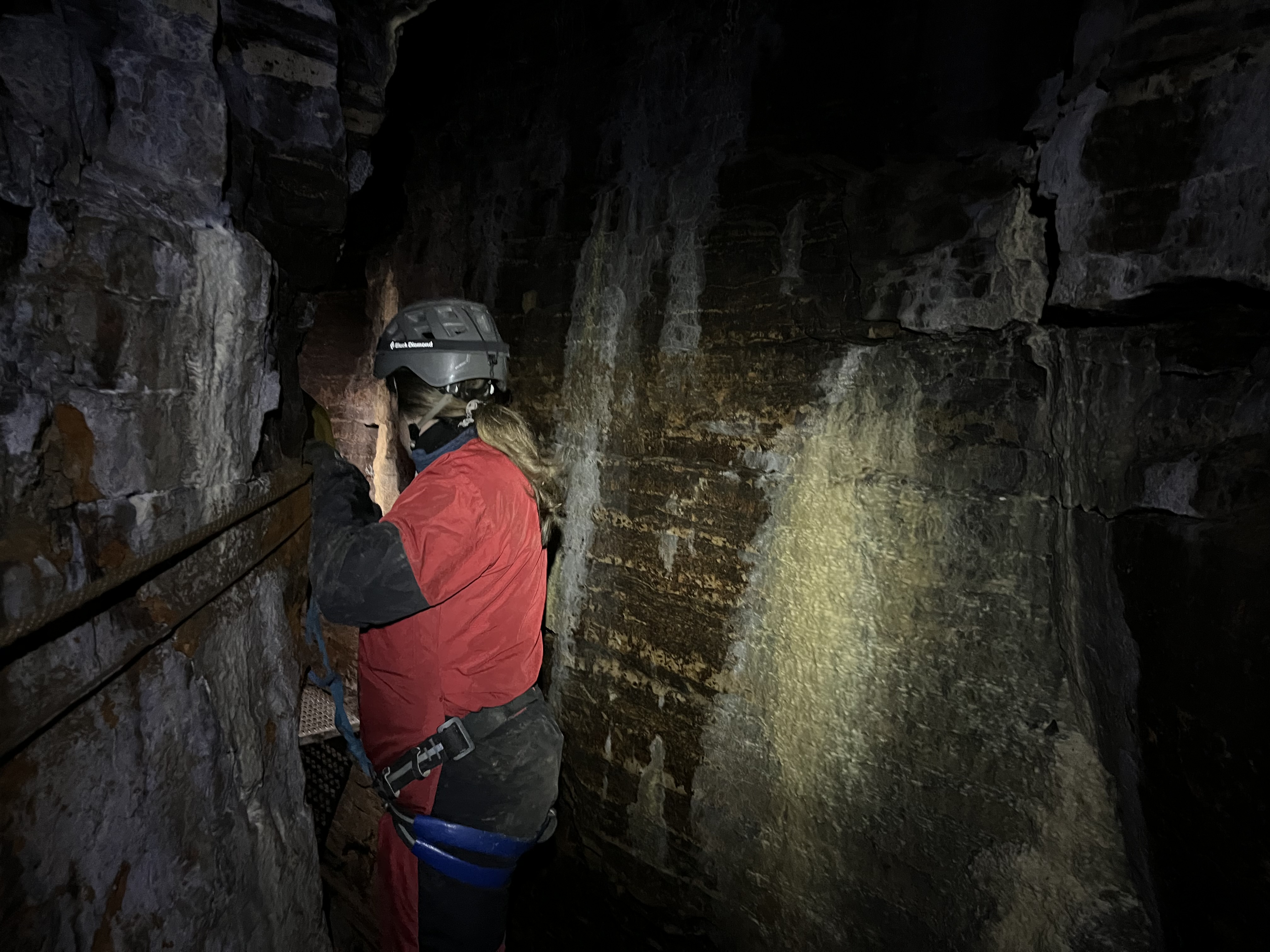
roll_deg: -3.2
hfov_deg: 67.3
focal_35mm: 26
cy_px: 476
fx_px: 954
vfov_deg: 53.1
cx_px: 635
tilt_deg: -8.3
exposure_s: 1/26
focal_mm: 5.1
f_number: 1.6
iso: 1000
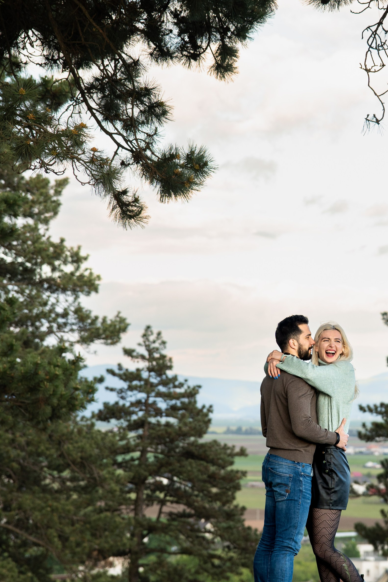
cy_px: 257
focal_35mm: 121
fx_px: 1956
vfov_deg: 16.9
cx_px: 331
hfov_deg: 11.3
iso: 400
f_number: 4
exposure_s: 1/500
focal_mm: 70
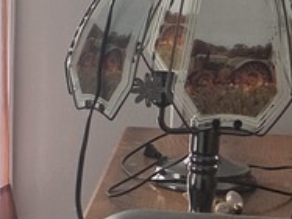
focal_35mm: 177
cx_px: -437
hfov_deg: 9.7
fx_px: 1492
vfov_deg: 8.4
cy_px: 131
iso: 125
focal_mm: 5.4
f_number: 1.8
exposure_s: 1/180
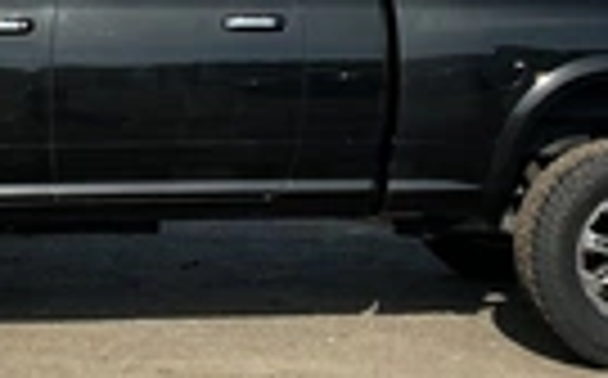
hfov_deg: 23.5
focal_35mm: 88
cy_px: -153
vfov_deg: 14.0
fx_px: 1456
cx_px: 194
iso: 25
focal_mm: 3
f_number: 1.8
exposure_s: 1/2141
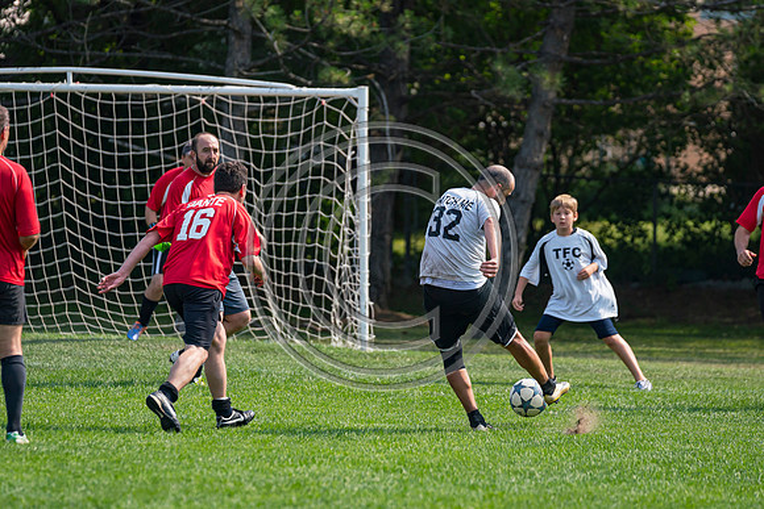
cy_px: 254
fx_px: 6368
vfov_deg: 4.6
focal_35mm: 300
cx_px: 382
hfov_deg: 6.9
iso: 400
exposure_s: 1/3200
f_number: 3.2
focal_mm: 200
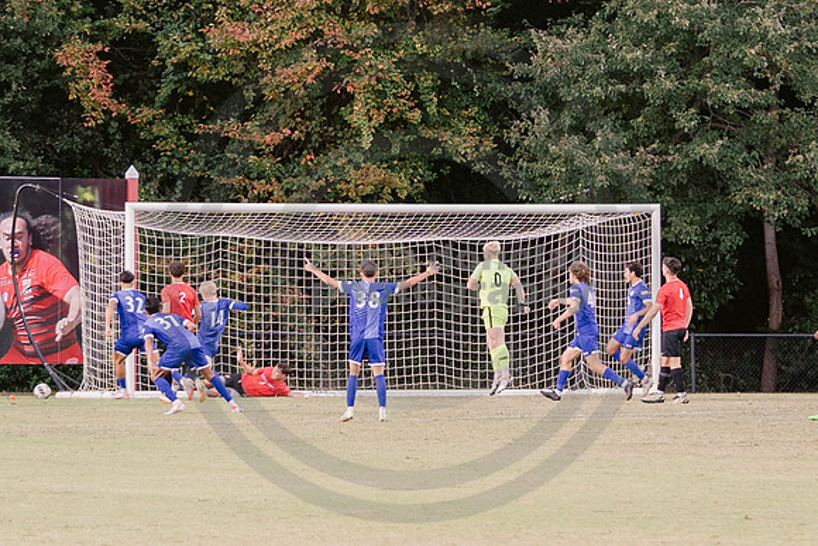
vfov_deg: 4.7
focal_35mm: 292
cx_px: 404
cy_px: 136
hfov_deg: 7.1
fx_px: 6635
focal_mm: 90
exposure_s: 1/125
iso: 640
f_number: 3.2
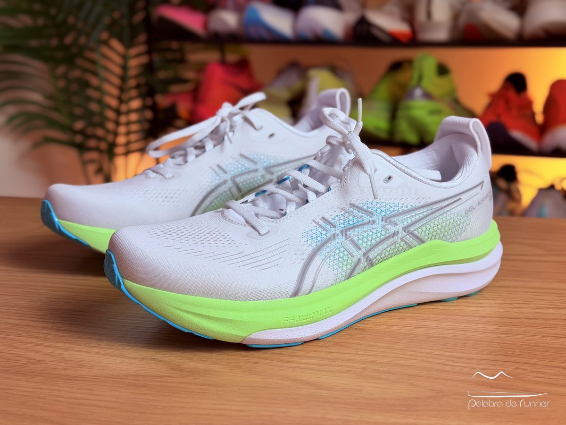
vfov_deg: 30.3
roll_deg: +0.6
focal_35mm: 48
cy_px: 212
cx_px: 283
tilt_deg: -15.5
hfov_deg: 39.7
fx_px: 785
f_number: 1.78
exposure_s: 1/100
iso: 64
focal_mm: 6.76
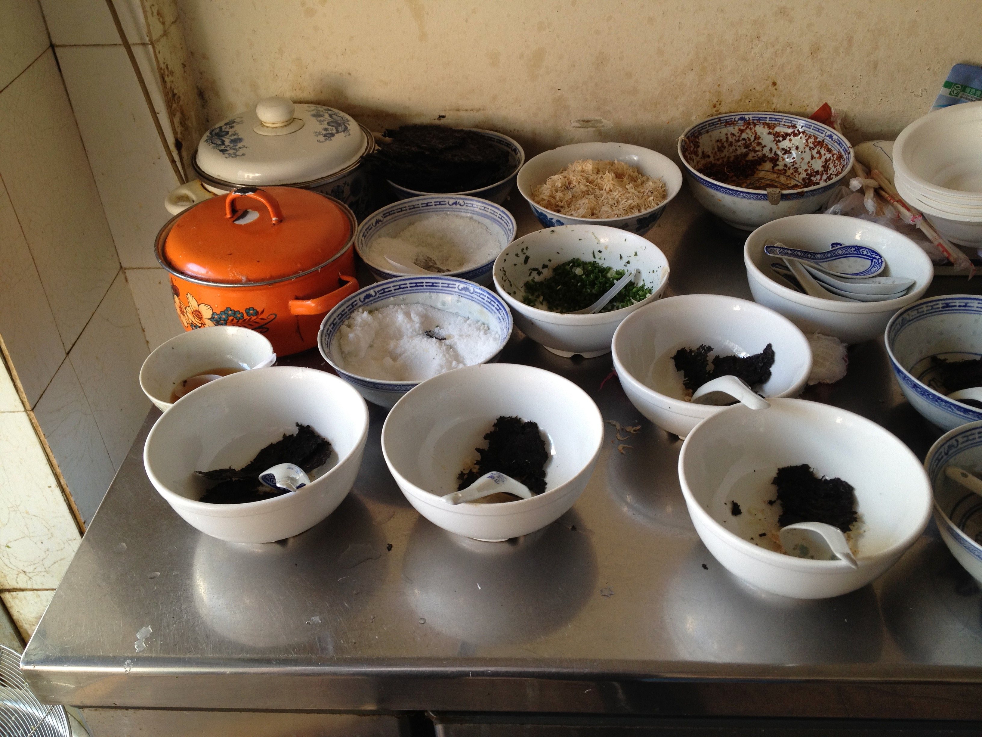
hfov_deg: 52.6
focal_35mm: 35
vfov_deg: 40.7
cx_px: 491
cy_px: 368
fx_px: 993
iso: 80
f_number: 2.4
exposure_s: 1/60
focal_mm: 4.28
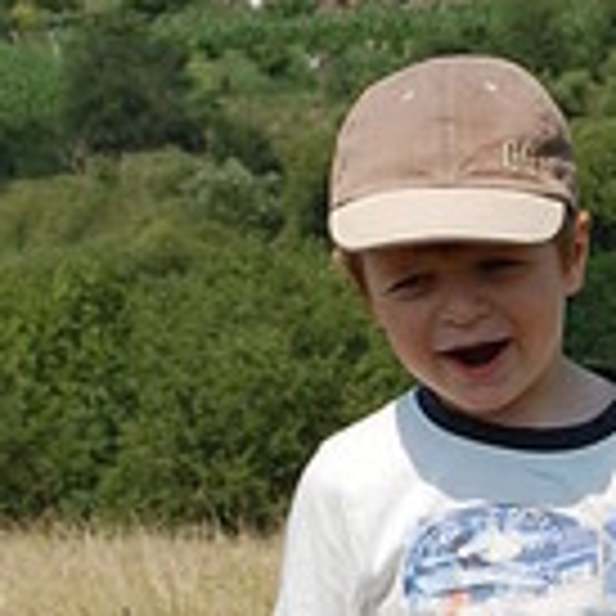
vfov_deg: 5.7
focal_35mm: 310
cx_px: 513
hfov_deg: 5.6
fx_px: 6241
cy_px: 283
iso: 200
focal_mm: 52
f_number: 10
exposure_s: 1/400
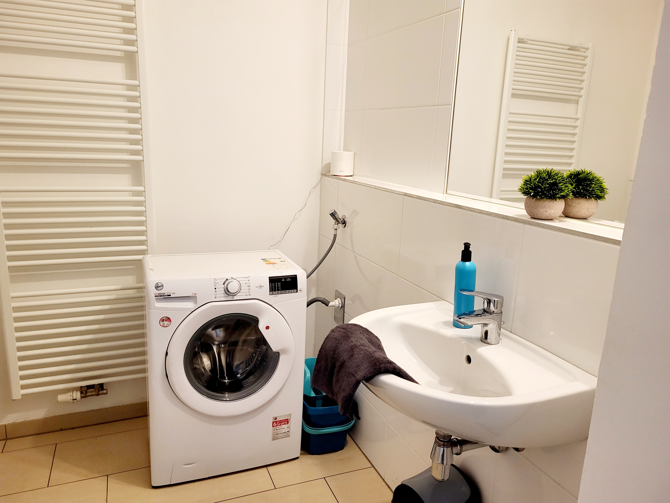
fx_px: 503
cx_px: 335
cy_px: 252
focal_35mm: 26
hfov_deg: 67.3
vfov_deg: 53.1
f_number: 1.8
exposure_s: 1/50
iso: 400
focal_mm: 5.4
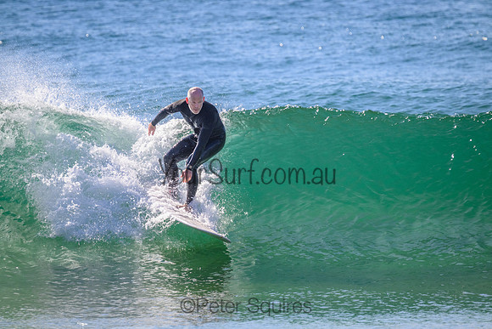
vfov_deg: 2.0
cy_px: 164
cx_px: 246
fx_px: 9568
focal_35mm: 700
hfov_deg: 2.9
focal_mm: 700
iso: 1600
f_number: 11
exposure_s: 1/1600
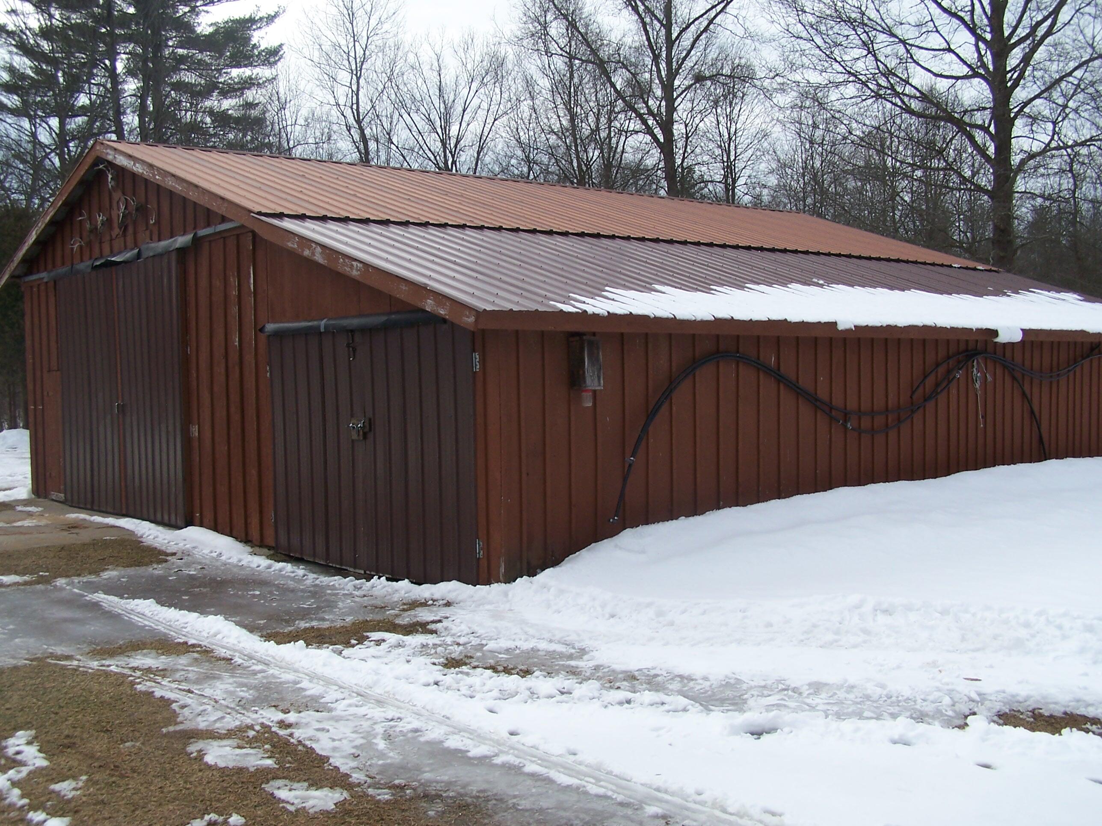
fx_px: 1210
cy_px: 413
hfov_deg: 49.0
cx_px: 551
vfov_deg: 37.7
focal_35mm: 38
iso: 80
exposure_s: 1/800
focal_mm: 6.3
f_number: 4
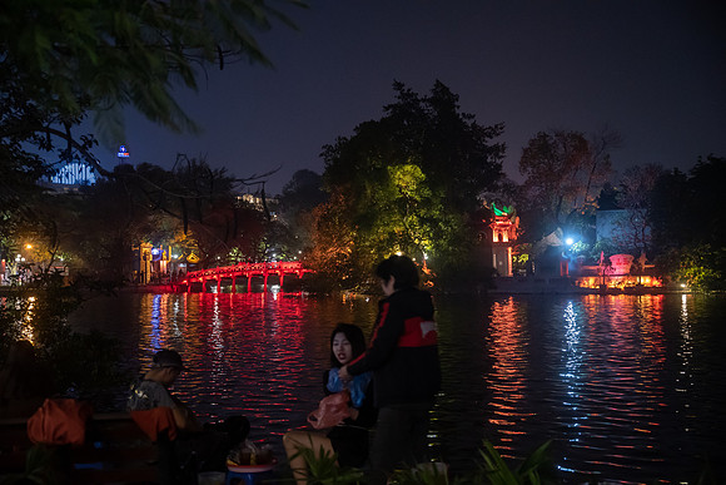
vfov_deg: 23.4
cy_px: 242
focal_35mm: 58
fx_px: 1170
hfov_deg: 34.5
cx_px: 363
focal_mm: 58
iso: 3200
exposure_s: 1/40
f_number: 4
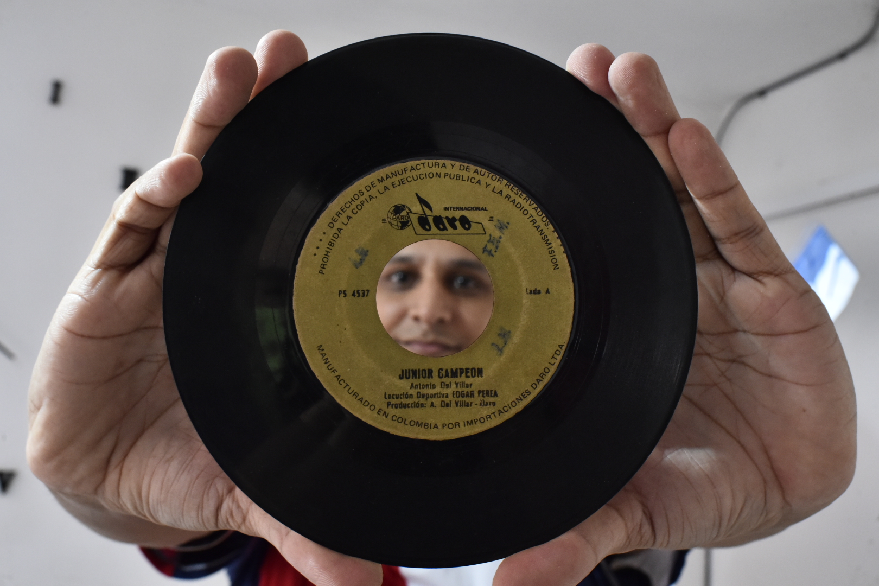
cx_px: 440
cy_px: 293
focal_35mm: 35
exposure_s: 1/10
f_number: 9
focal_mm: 35
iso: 4000
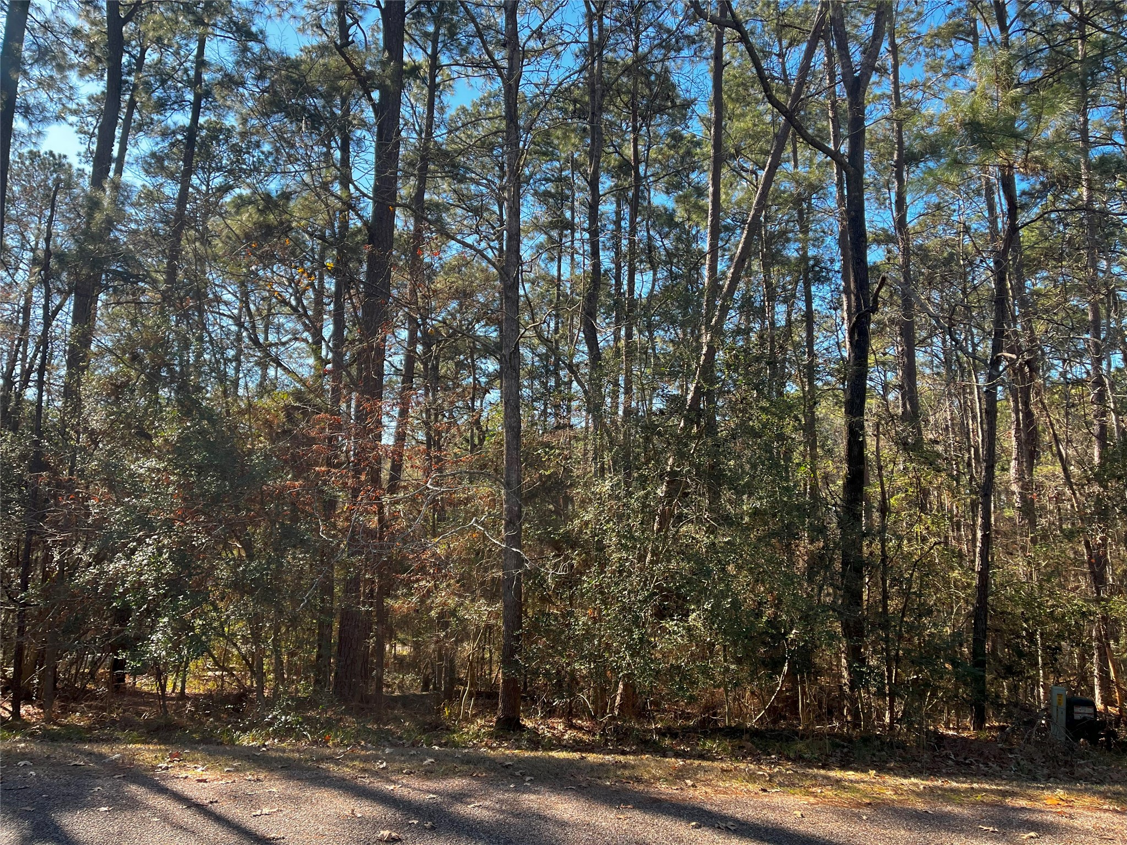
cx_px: 564
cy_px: 422
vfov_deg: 53.1
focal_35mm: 26
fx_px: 846
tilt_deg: +8.7
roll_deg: -0.7
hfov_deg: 67.3
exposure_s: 1/487
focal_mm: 5.1
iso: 50
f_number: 1.6
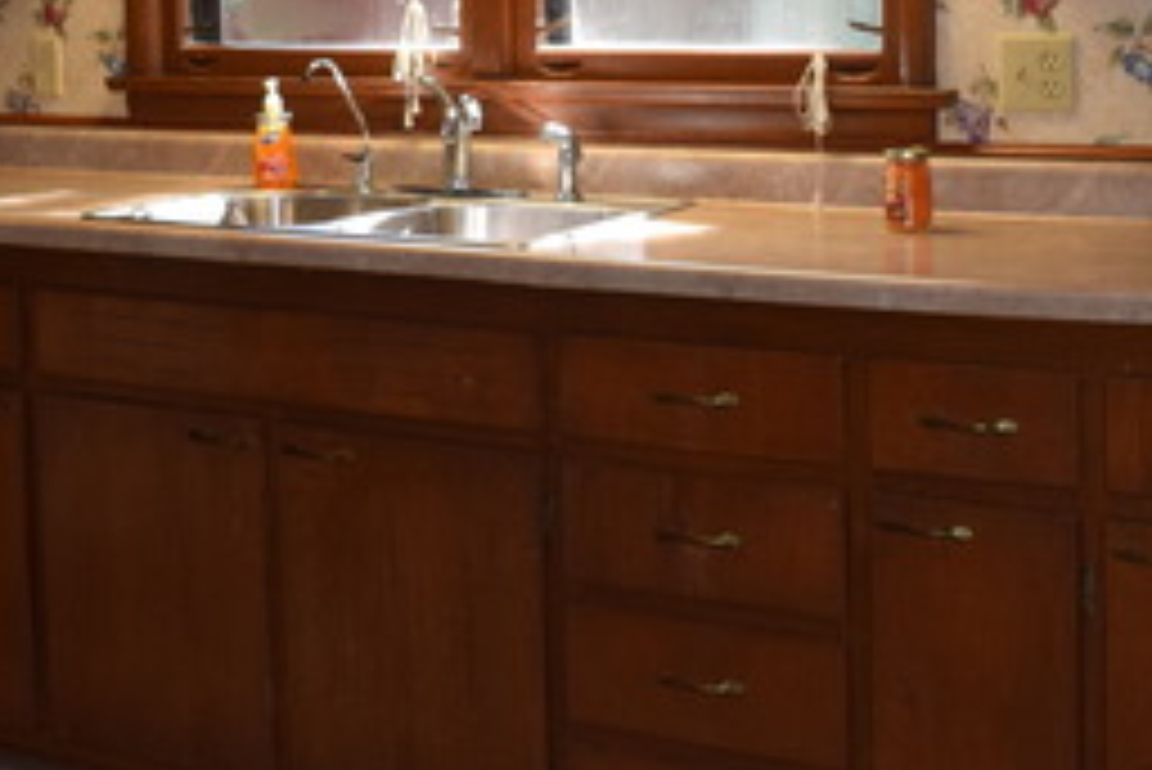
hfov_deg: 26.7
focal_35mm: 75
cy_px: 11
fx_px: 2401
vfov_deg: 17.8
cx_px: 333
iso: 800
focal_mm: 20
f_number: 4.5
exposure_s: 1/80
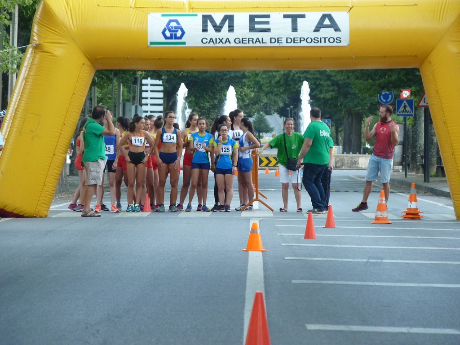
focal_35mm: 243
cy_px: 172
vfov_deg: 6.1
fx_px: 3229
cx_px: 230
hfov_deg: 8.1
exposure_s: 1/60
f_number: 3.7
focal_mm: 43.3
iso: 250
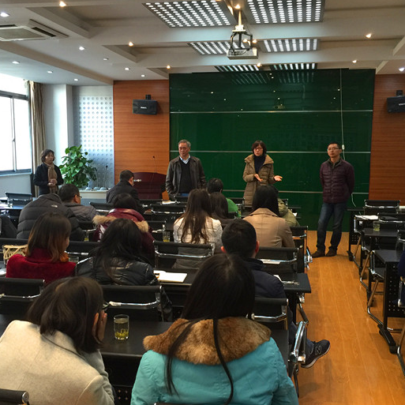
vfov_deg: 41.8
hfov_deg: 41.9
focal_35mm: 40
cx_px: 198
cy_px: 221
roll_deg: -1.1
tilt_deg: -7.1
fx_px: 529
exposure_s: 1/17
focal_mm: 4.15
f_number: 2.2
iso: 80
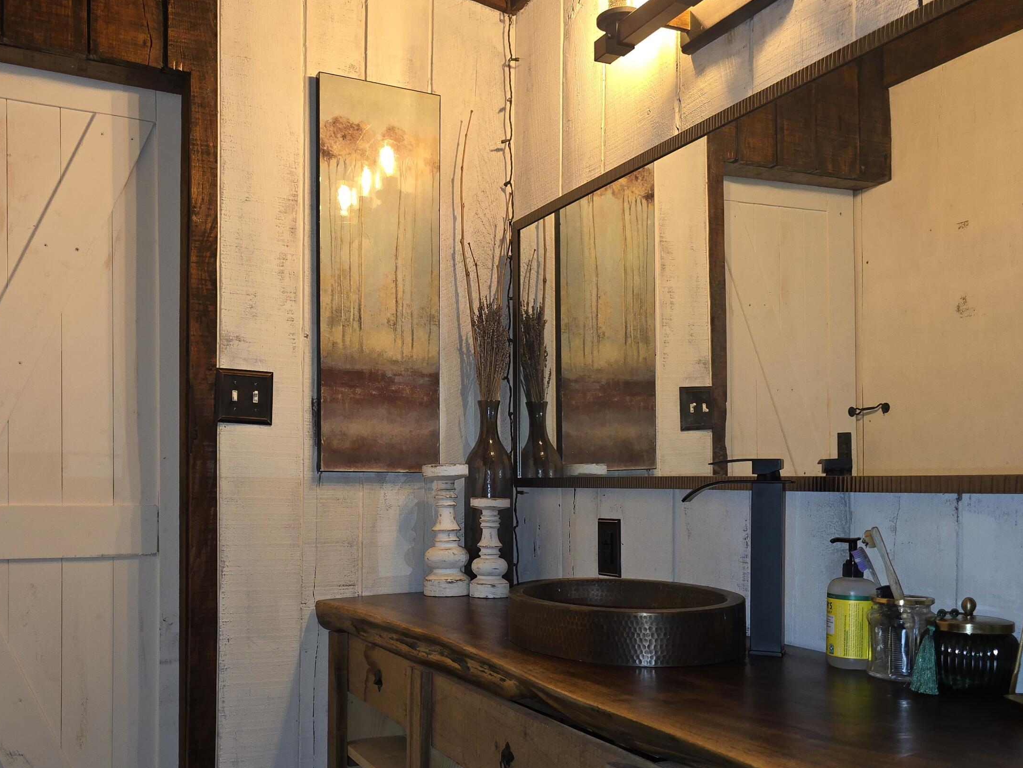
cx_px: 463
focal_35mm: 32
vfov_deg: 43.7
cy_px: 494
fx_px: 946
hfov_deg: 56.7
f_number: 1.7
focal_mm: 6.3
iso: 100
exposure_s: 1/30
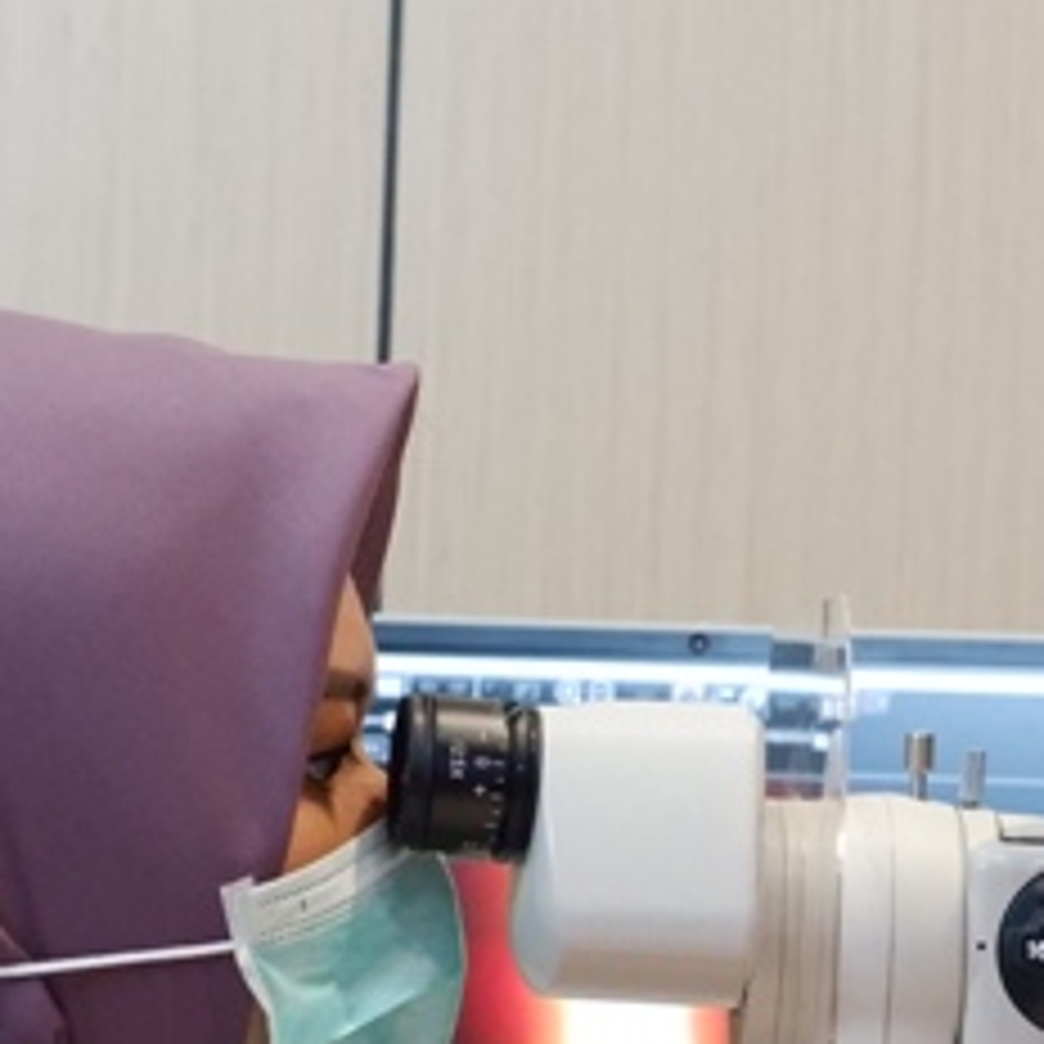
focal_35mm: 155
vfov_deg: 11.2
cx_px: 986
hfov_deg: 11.2
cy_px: 997
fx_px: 5289
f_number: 6.4
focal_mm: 35
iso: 8000
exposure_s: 1/80
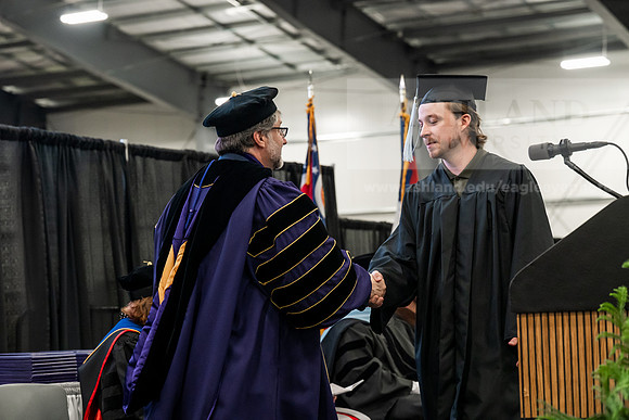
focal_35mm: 86
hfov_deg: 23.6
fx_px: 1503
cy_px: 210
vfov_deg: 15.9
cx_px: 314
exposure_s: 1/200
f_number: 4.5
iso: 4000
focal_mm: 86
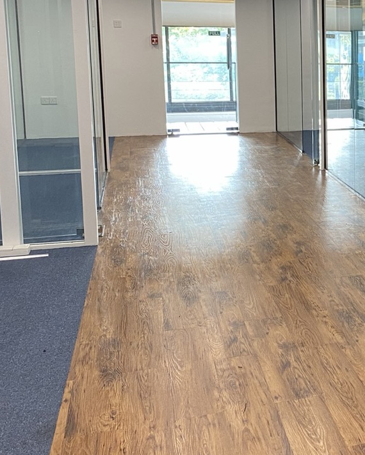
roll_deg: -0.9
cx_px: 466
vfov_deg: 32.7
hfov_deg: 23.7
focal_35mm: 57
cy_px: 146
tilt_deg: -9.0
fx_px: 769
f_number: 1.8
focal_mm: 4.25
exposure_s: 1/50
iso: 80
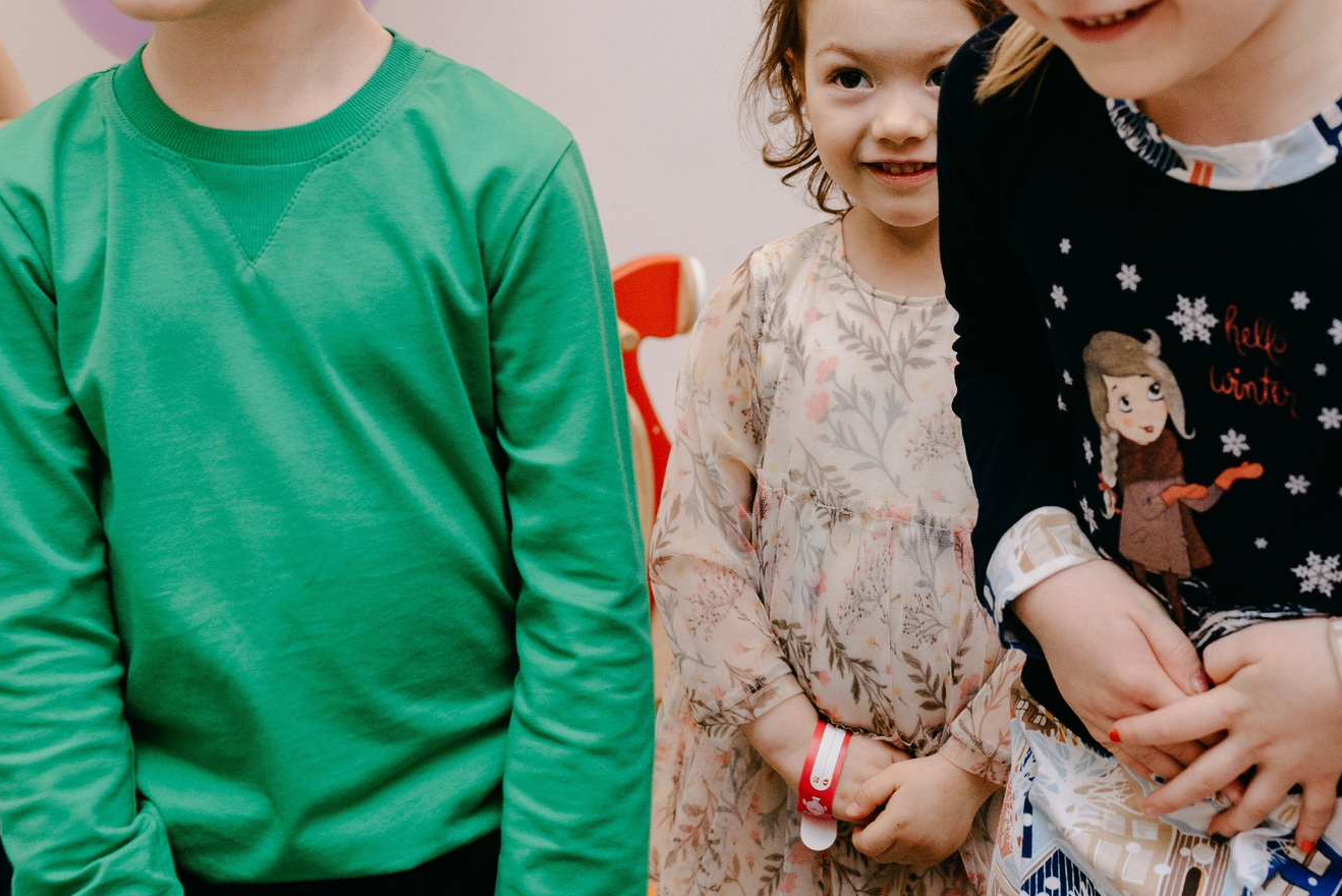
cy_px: 348
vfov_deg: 20.0
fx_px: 2536
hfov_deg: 29.5
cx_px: 852
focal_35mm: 68
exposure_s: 1/160
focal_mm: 35
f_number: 3.5
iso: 400
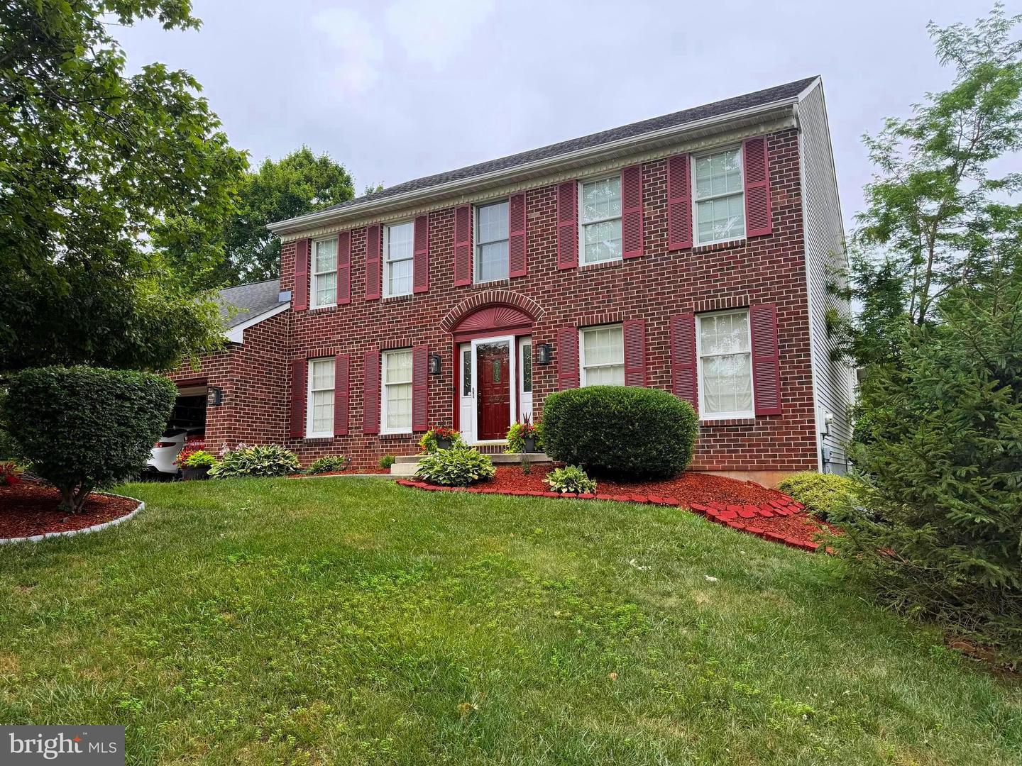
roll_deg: +0.9
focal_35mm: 24
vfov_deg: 56.8
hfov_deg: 71.6
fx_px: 709
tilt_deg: +7.6
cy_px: 383
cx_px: 511
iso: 100
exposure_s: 1/735
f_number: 1.78
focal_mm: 6.76
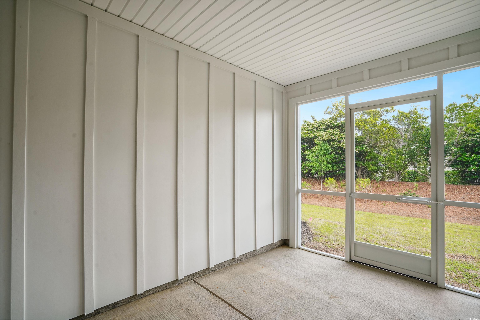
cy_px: 160
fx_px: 213
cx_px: 240
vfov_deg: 73.7
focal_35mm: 16
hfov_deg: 96.7
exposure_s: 1/30
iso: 250
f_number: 9
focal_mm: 16
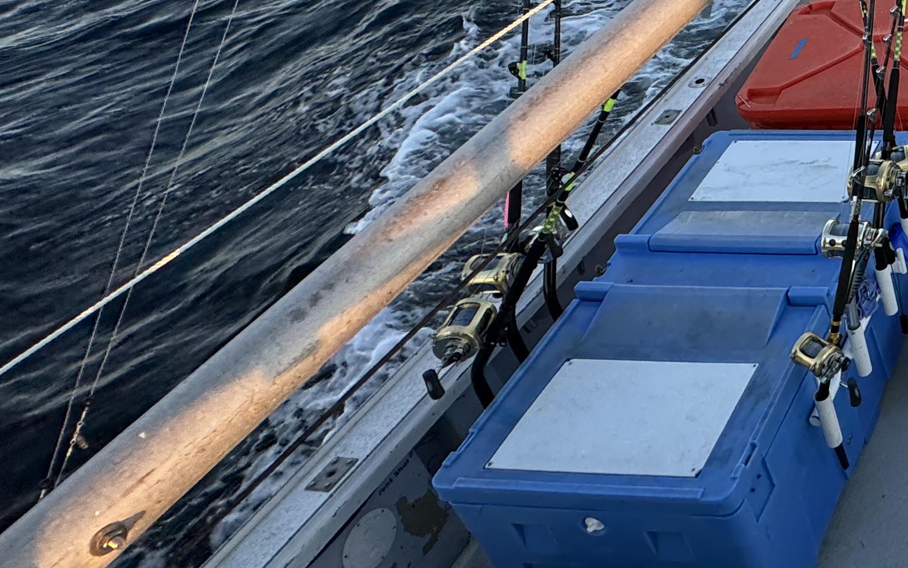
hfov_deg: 37.0
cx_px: 1128
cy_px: -65
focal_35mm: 38
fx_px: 940
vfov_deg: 30.0
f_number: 2.2
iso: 40
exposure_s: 1/134
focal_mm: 2.22
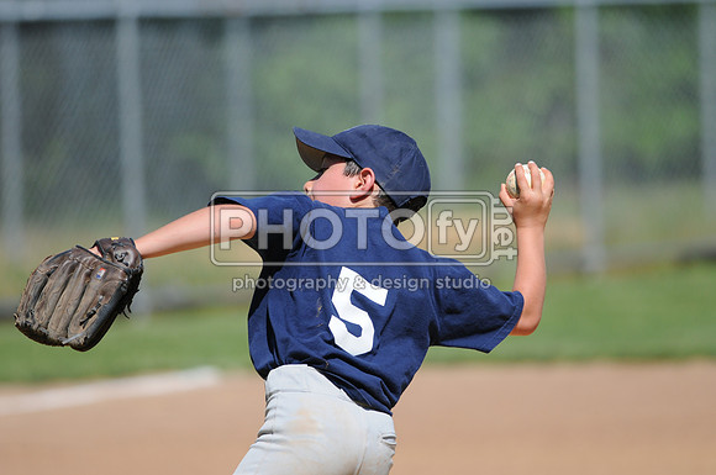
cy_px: 238
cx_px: 358
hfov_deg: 4.6
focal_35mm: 450
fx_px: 8937
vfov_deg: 3.0
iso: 200
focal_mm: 300
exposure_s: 1/2000
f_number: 4
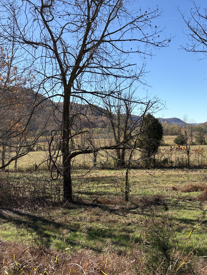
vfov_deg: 52.6
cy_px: 137
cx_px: 150
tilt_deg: -1.8
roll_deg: +0.9
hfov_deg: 39.8
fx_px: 279
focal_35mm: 35
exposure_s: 1/2639
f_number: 1.6
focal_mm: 5.96
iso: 50
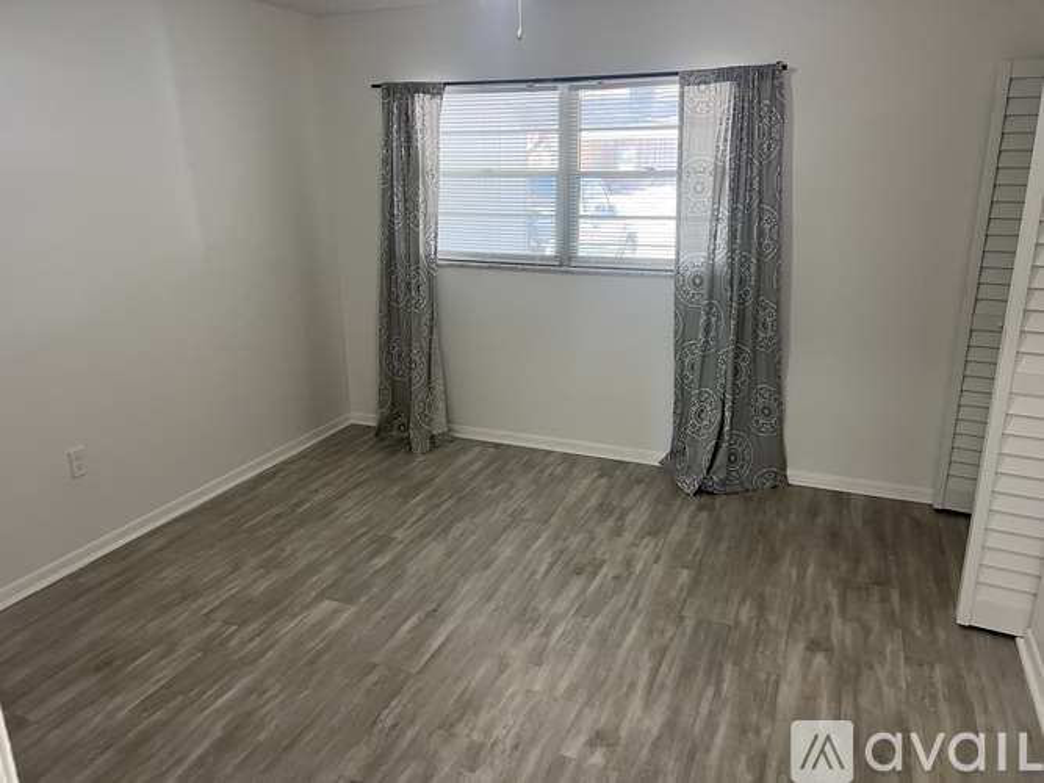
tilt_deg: -16.5
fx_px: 784
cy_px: 392
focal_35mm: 26
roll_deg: +0.2
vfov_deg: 53.0
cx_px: 522
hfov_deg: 67.3
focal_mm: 5.7
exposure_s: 1/60
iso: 100
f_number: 1.5
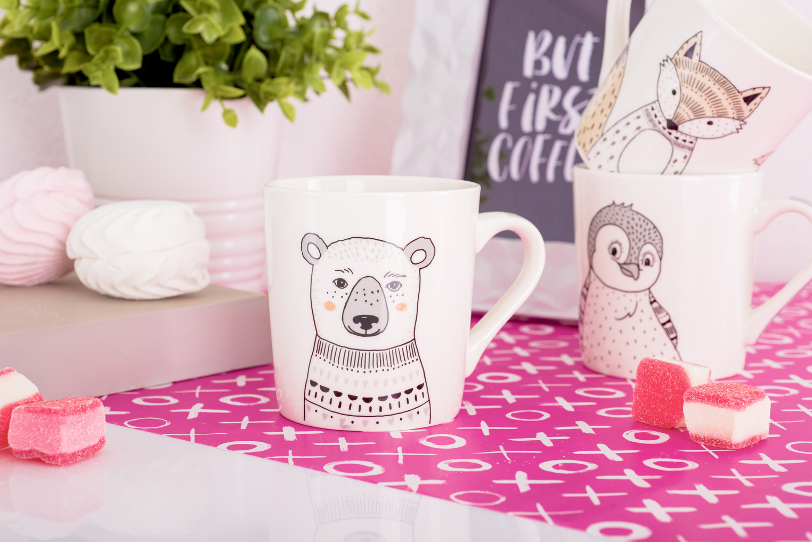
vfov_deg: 21.6
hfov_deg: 31.9
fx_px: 1421
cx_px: 409
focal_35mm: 63
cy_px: 261
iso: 200
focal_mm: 60
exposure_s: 1/125
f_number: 10
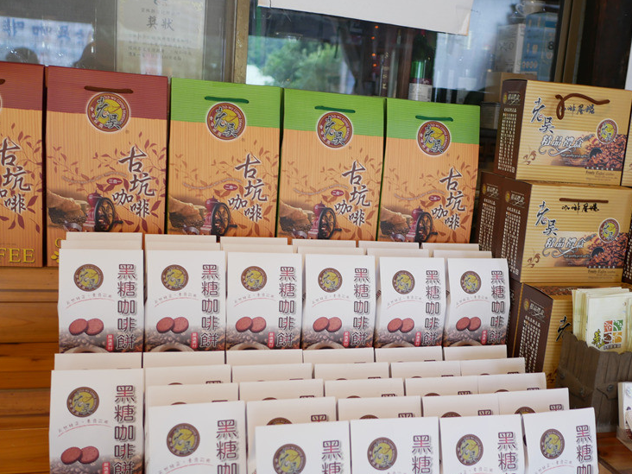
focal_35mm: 41
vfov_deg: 35.1
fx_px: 749
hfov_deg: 45.4
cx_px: 391
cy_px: 265
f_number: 1.7
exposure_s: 1/60
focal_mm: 15
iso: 200
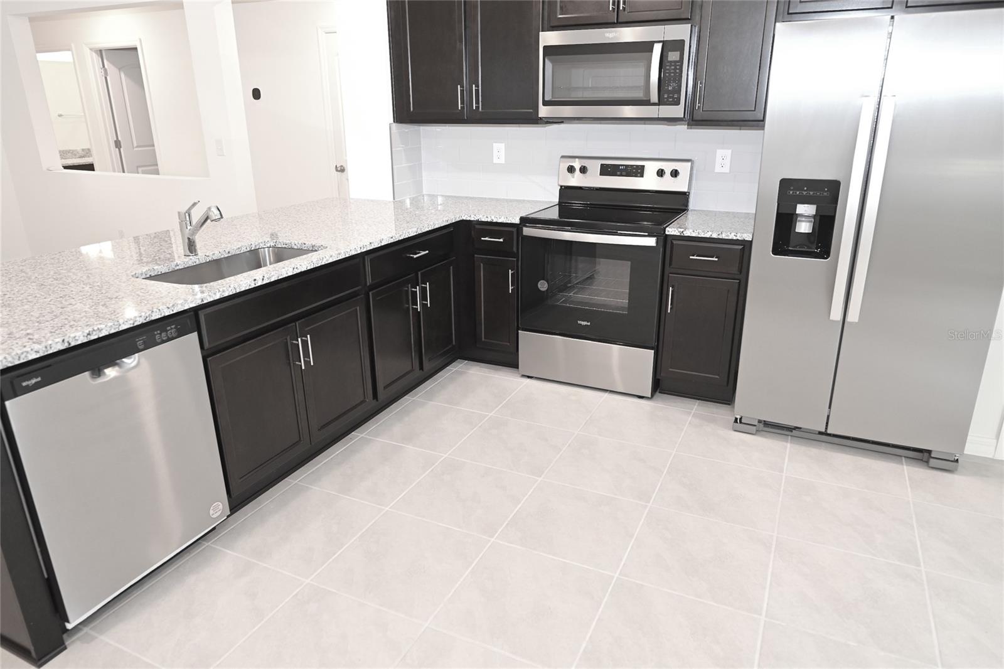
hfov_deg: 73.8
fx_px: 669
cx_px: 502
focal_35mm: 24
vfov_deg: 53.1
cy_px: 334
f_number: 4
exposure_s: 1/60
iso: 720
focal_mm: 24
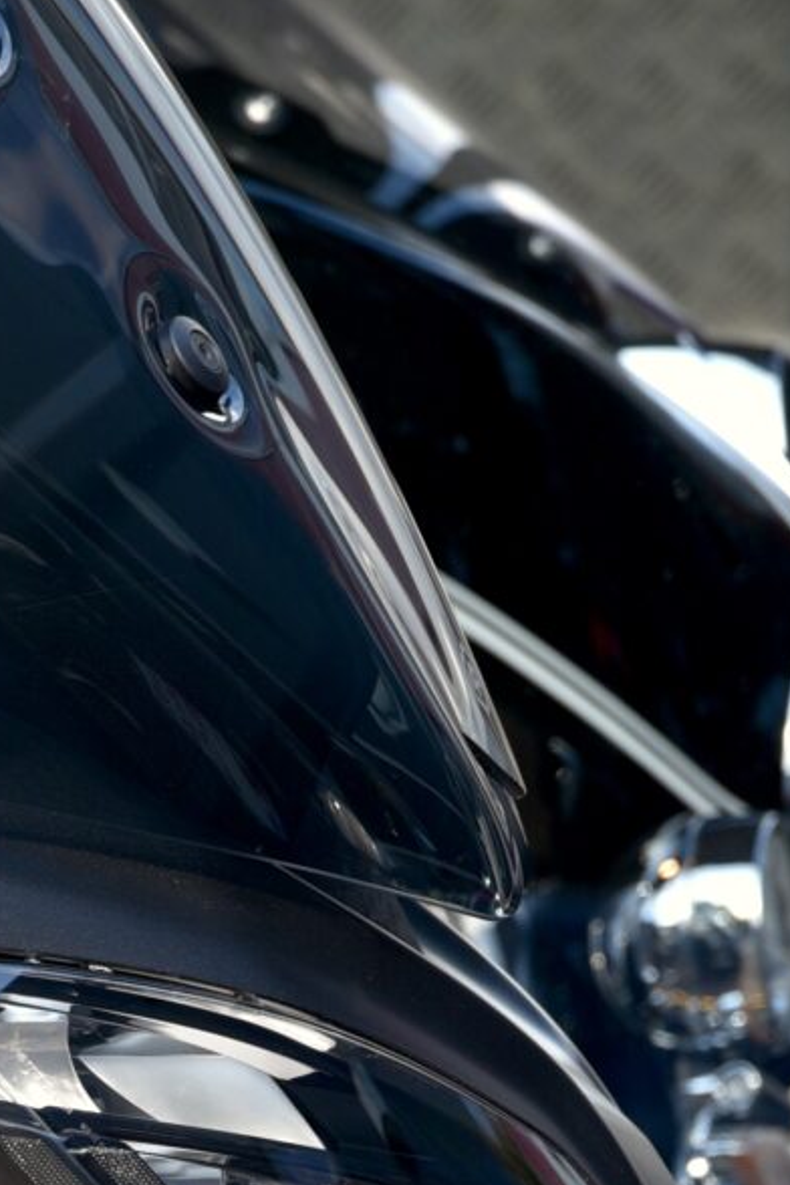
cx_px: -463
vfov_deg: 6.7
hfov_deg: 4.5
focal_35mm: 305
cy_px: 1461
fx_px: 10039
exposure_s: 1/100
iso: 100
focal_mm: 70
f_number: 5
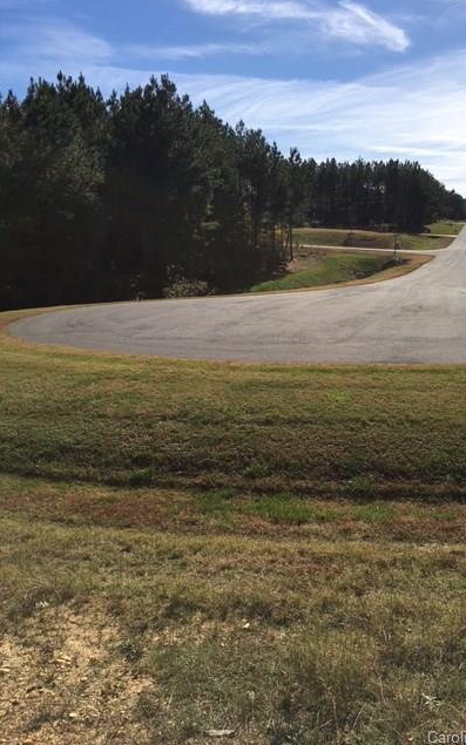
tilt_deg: -12.0
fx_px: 630
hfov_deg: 40.4
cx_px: 281
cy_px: 373
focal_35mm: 31
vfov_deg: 61.2
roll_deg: +0.5
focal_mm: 4.15
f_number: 2.2
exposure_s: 1/2849
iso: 25
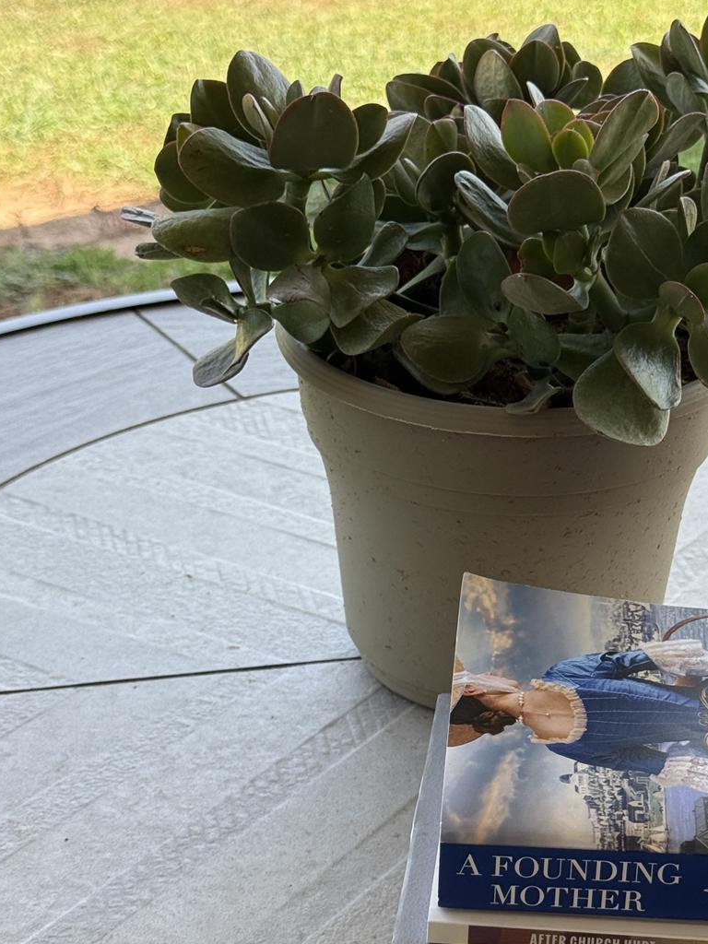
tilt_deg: -28.6
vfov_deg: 25.8
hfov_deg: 19.5
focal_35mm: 75
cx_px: 515
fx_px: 2045
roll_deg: -5.1
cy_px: 634
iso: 100
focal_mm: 6.76
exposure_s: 1/747
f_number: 1.78
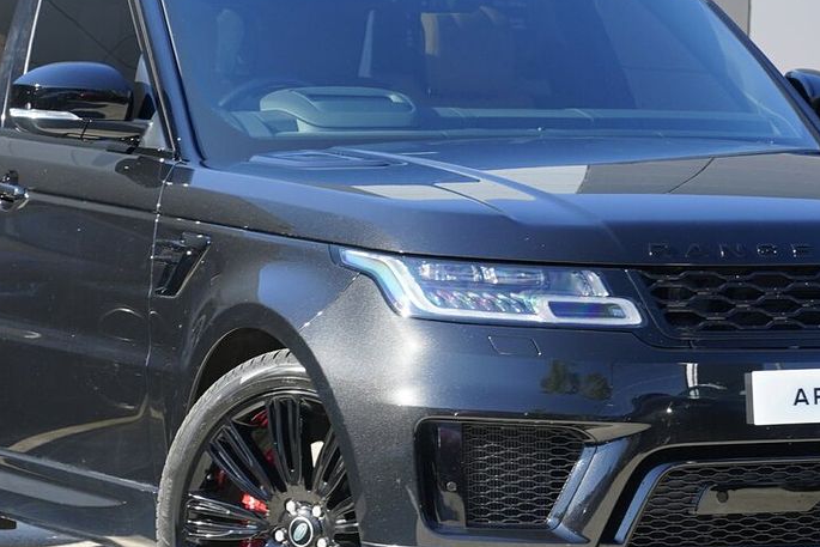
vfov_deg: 7.5
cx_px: 469
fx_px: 4192
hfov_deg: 11.2
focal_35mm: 184
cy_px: 290
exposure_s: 1/40
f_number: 7.1
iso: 1000
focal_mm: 105
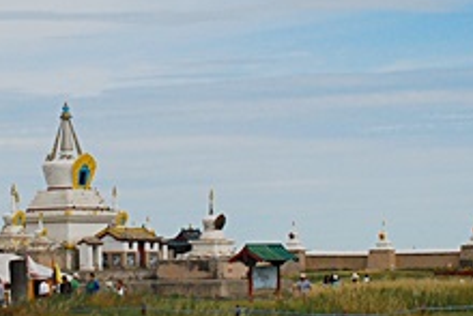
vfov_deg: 9.0
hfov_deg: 13.3
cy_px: 133
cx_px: 52
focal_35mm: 153
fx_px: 2011
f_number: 6.3
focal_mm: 28
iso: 400
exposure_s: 1/2500
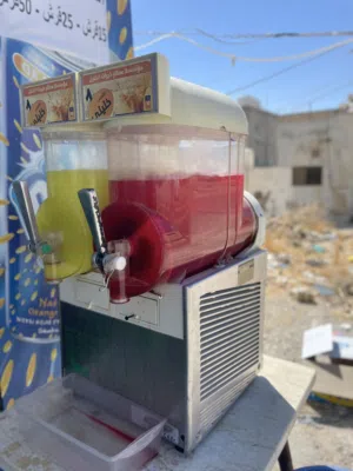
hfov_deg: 53.1
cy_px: 236
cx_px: 176
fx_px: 354
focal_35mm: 26
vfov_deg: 67.3
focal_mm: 4.2
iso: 50
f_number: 1.6
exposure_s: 1/3509
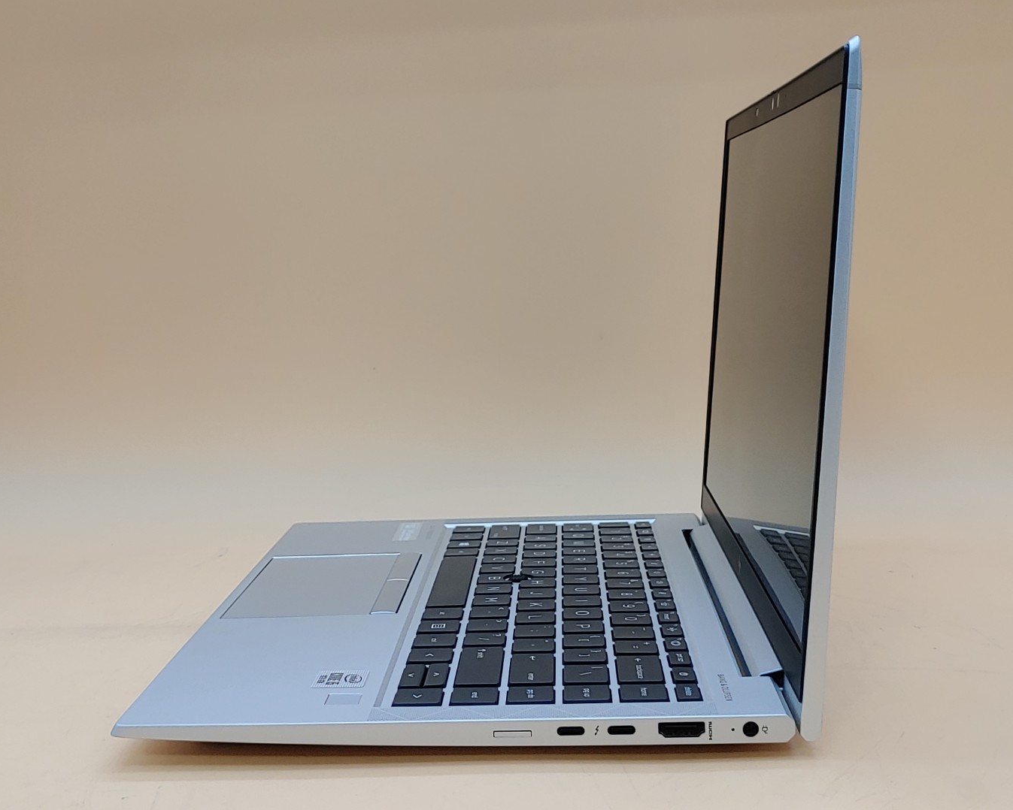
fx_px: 1439
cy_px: 405
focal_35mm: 48
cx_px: 484
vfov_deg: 31.5
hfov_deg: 38.8
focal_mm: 4.36
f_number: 1.8
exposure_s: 1/97
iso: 50
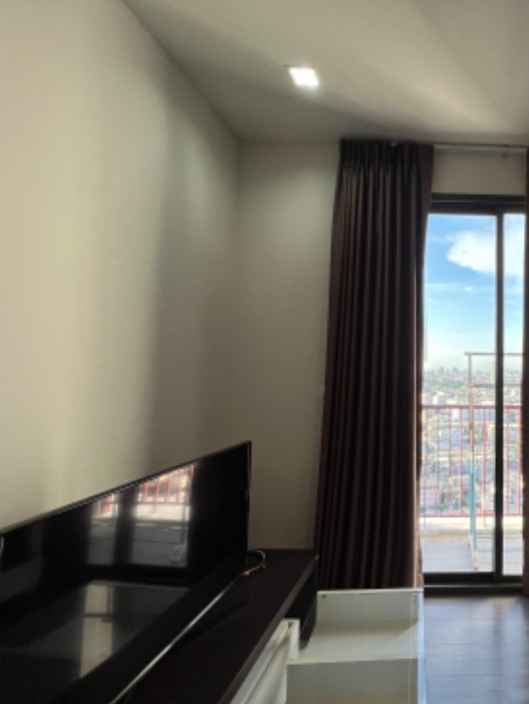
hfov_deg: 63.3
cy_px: 361
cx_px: 447
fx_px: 367
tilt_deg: +2.1
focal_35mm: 18
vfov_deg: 87.7
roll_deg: -1.1
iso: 40
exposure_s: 1/100
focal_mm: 1.57
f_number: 1.8
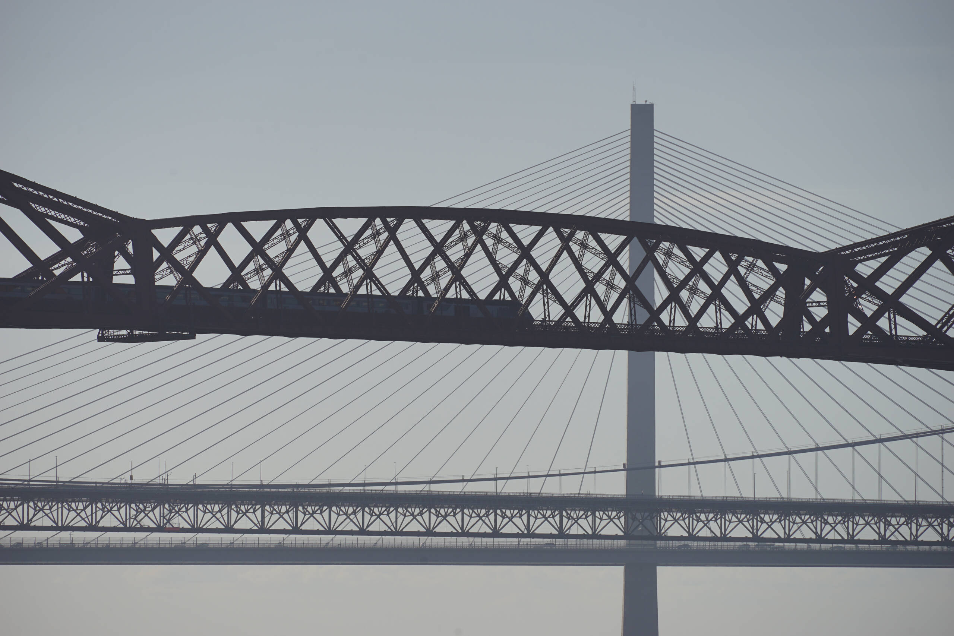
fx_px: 7950
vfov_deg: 4.6
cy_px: 318
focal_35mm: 300
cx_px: 477
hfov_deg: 6.9
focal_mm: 300
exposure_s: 1/640
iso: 100
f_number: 10
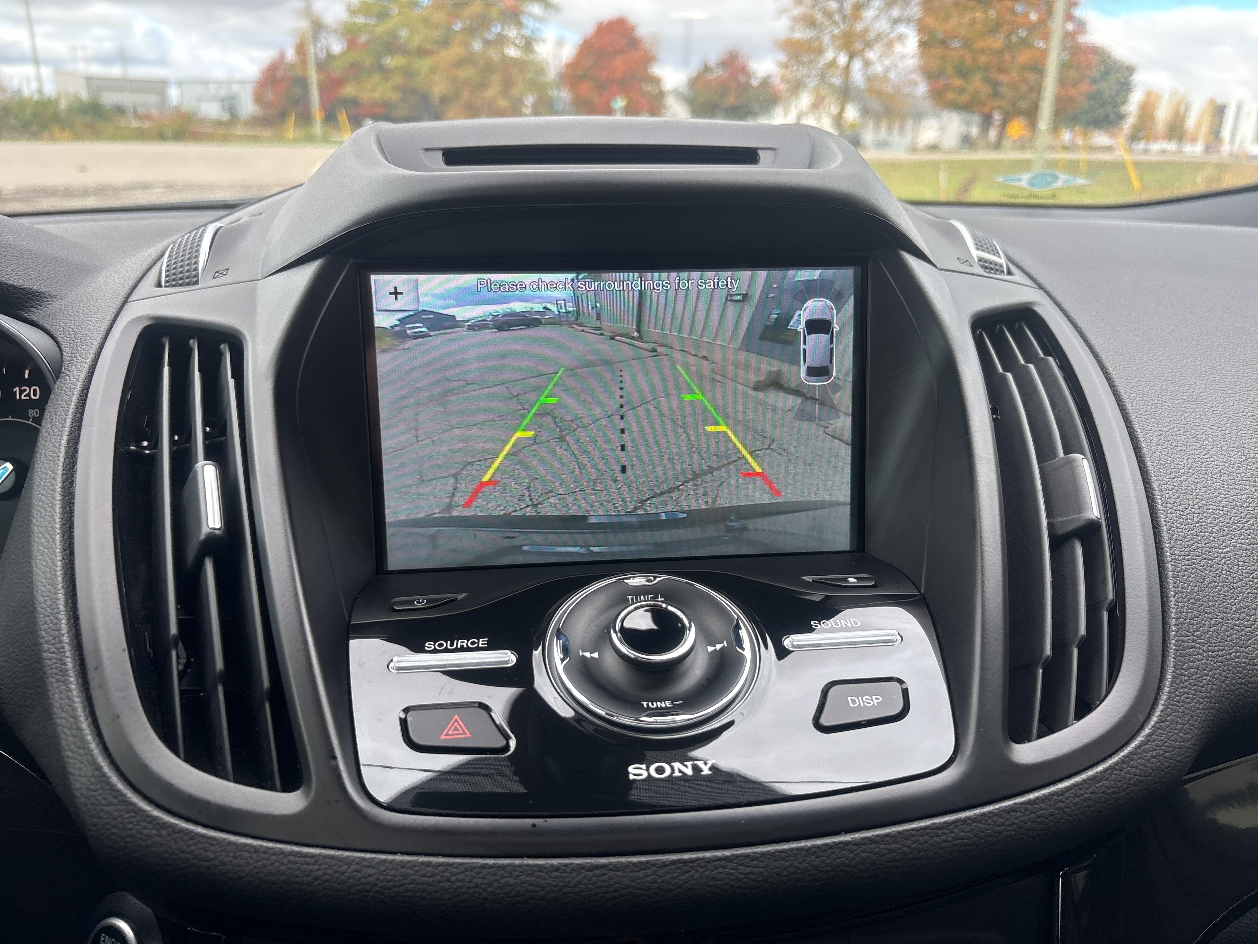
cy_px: 472
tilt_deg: -20.3
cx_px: 629
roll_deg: -2.0
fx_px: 945
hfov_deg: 67.3
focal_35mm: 26
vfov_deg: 53.1
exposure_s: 1/191
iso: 50
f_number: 1.6
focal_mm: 5.96
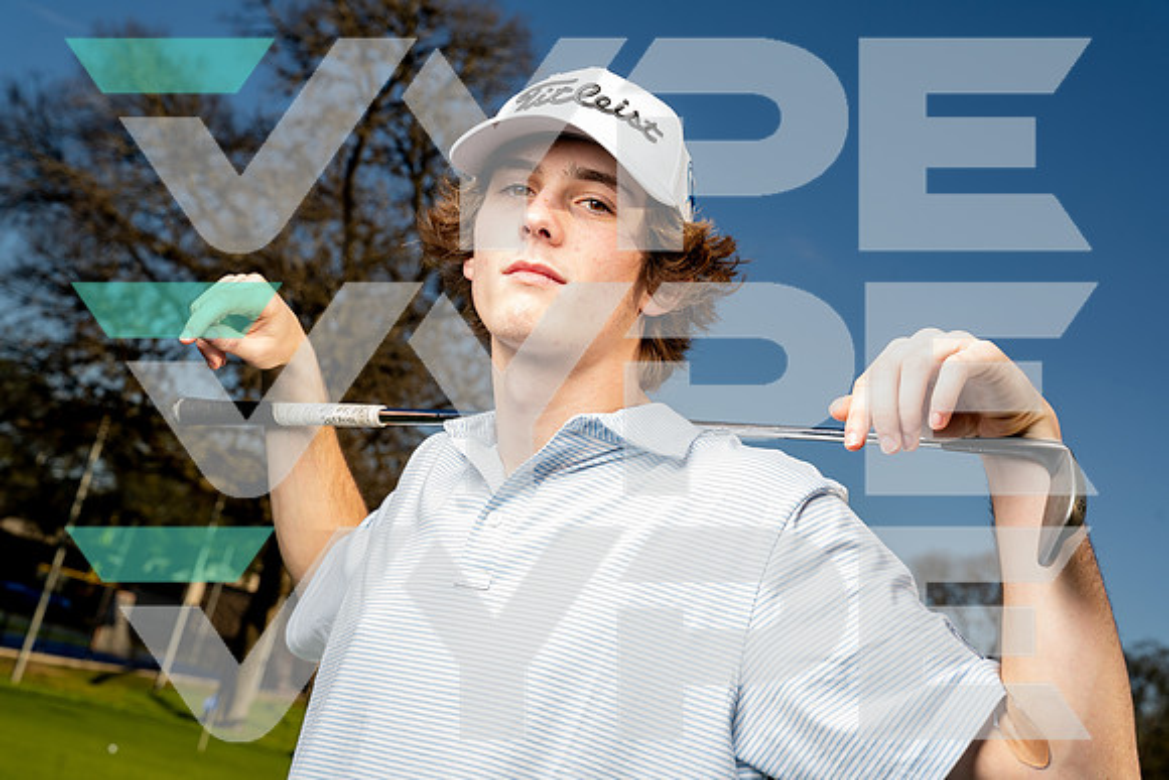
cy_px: 390
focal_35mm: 58
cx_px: 584
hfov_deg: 34.5
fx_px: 1884
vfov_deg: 23.4
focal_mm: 58
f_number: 8
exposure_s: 1/250
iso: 100
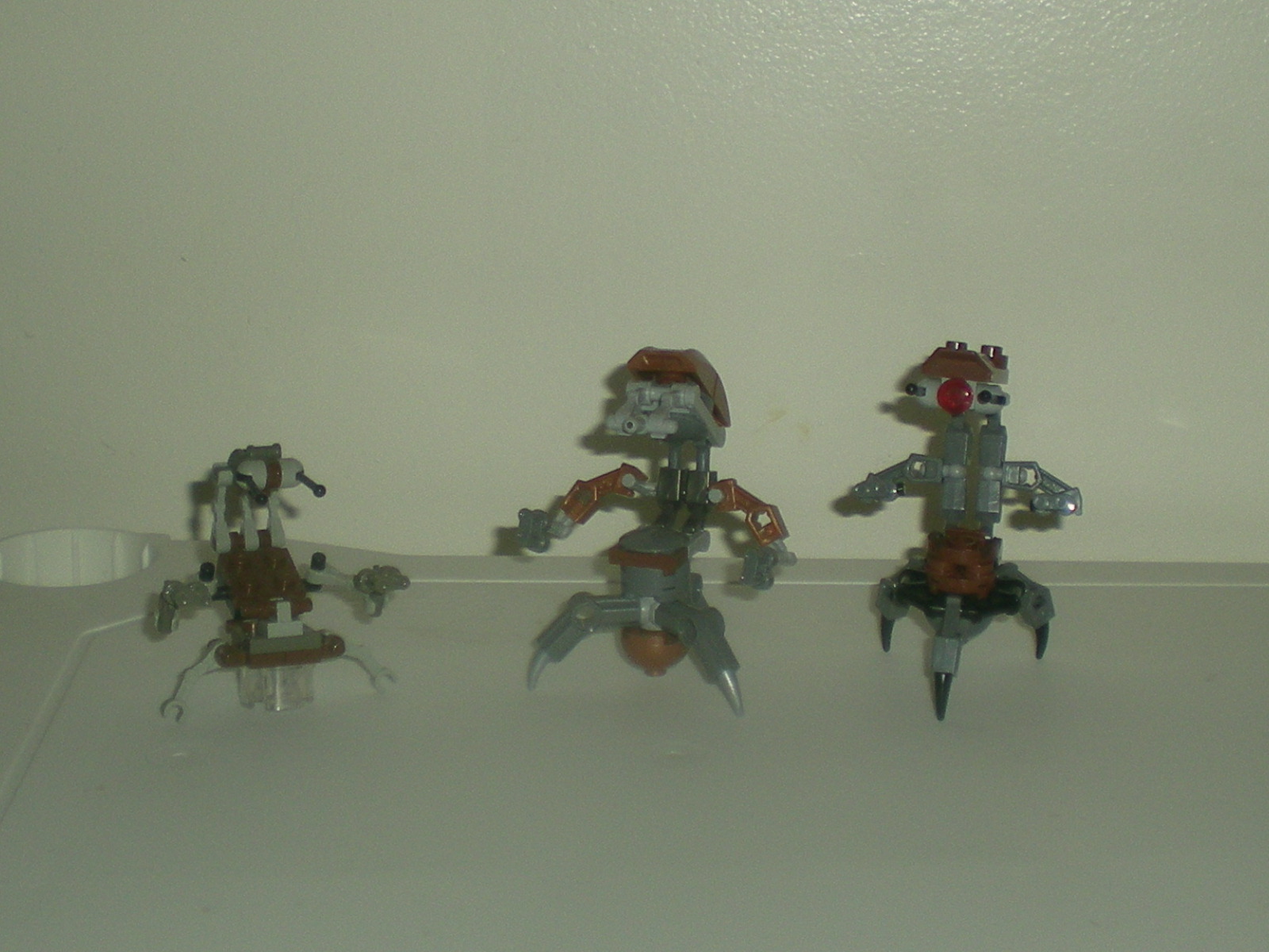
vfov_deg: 37.7
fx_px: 1393
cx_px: 634
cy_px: 476
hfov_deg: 49.0
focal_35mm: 38
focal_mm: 6.3
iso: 50
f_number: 3.1
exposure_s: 1/60
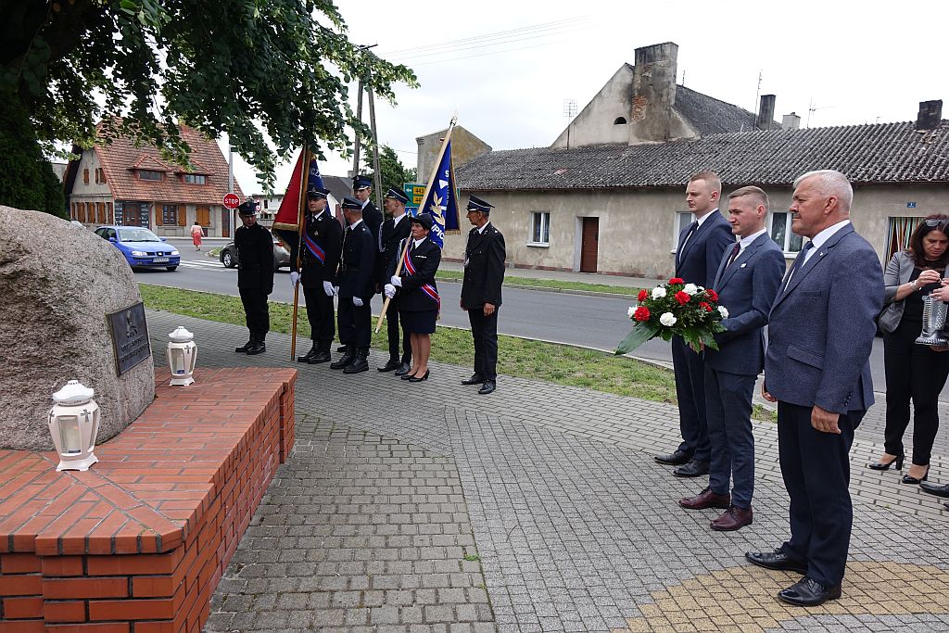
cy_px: 316
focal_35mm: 24
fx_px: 633
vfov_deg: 53.1
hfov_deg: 73.7
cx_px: 474
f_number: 4
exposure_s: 1/500
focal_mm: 8.8
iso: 125
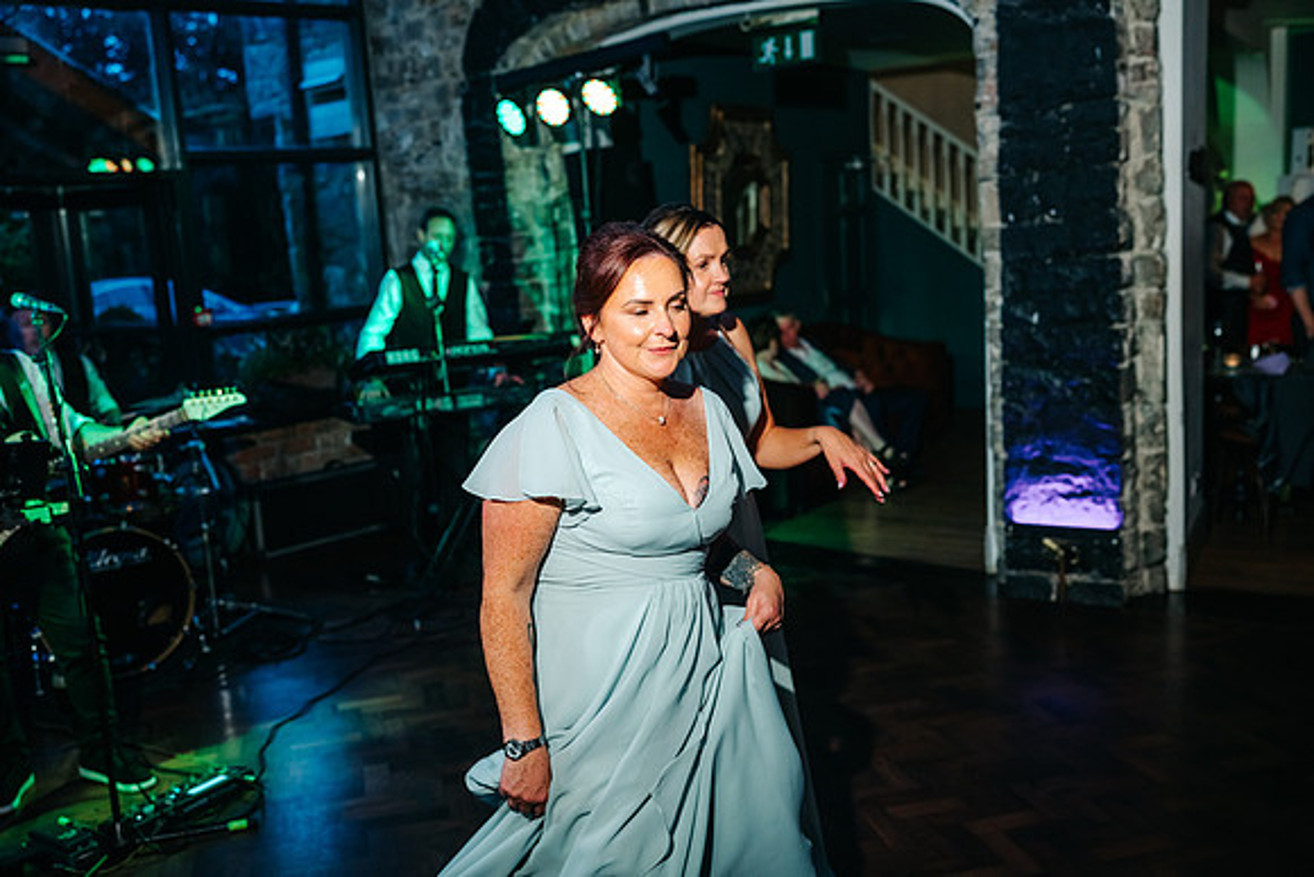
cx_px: 657
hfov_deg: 54.4
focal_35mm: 35
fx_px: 1278
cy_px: 438
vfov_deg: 37.9
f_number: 2.5
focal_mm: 35
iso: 400
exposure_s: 1/200
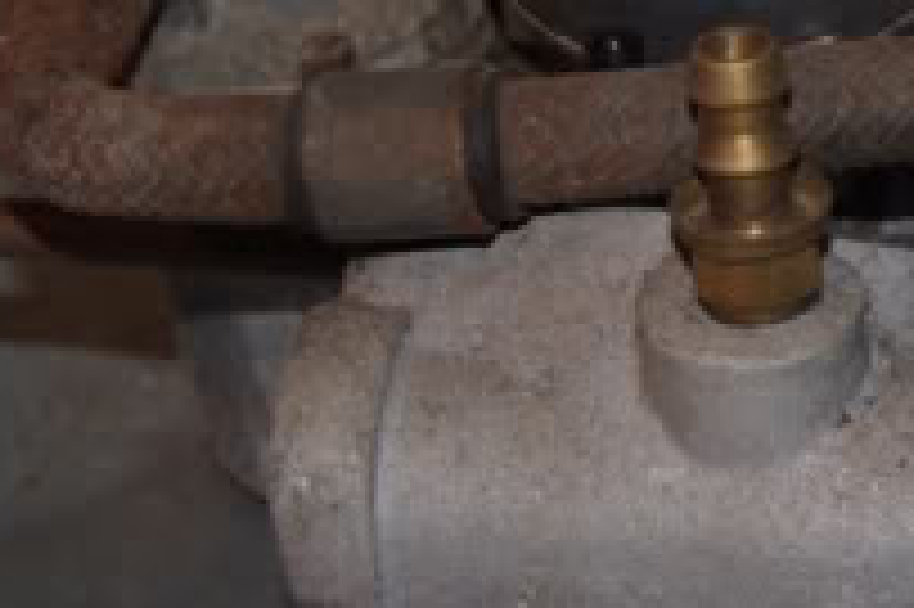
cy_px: 117
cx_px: 1301
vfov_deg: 7.8
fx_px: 4465
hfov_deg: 11.3
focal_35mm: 176
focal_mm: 34
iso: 200
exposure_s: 1/60
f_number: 4
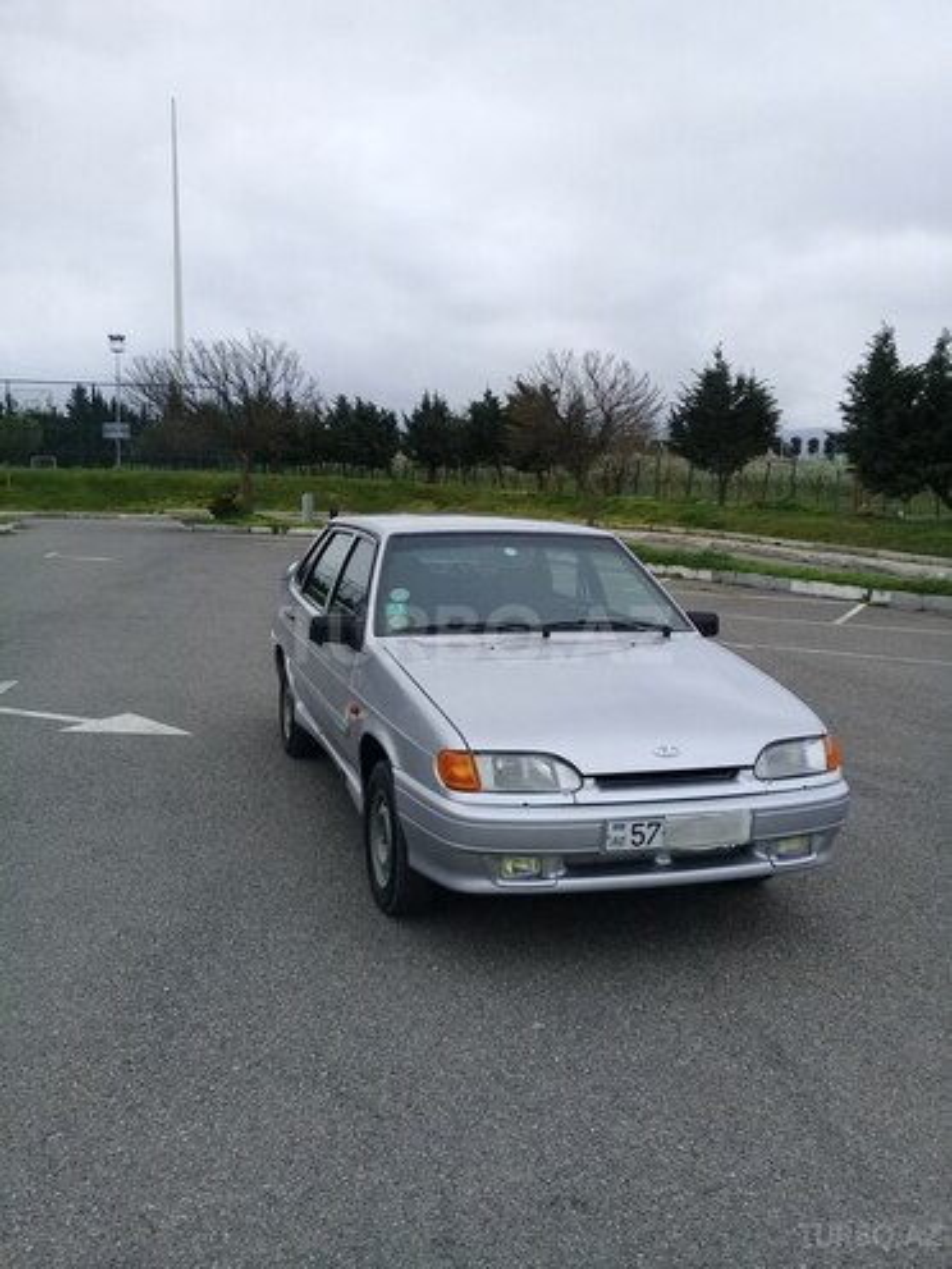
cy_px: 634
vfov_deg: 58.4
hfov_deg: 45.4
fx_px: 1137
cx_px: 476
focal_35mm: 31
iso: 50
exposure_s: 1/198
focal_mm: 3.3
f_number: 2.2
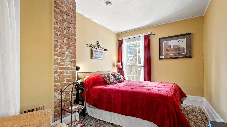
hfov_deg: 99.4
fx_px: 96
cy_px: 57
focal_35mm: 16
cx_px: 114
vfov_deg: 66.9
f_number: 9
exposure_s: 1/5
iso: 400
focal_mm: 10
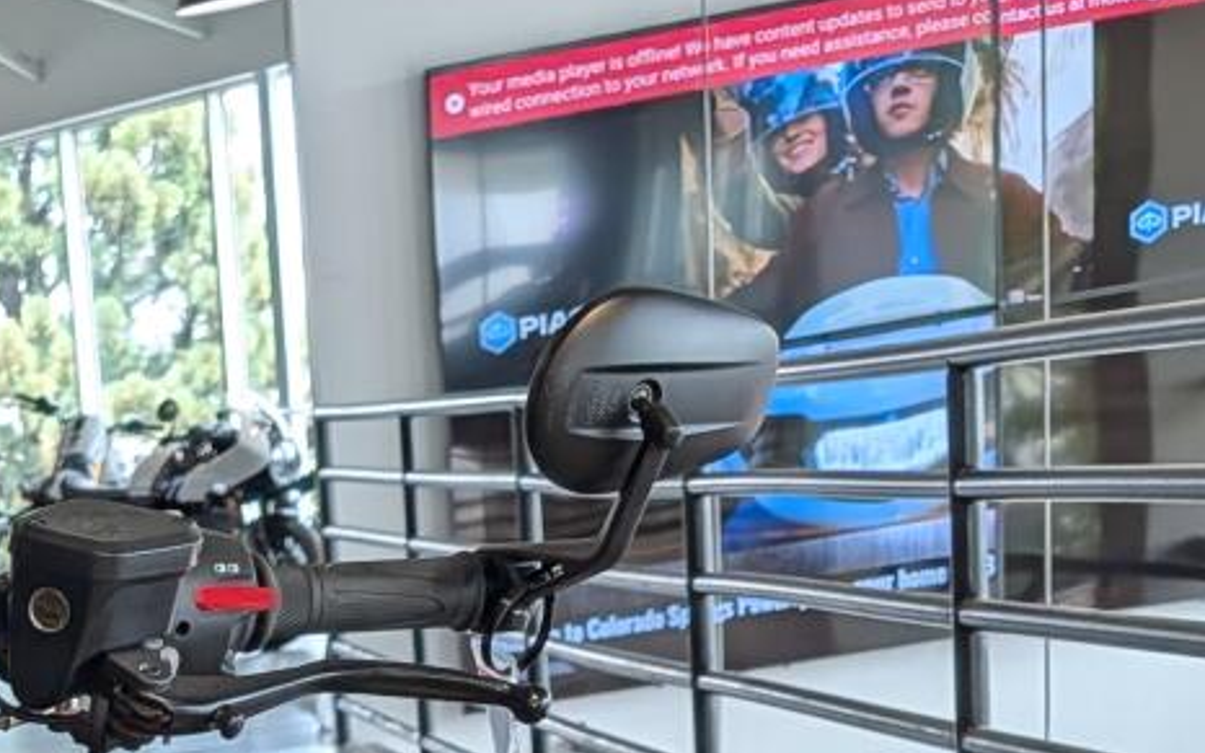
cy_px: 1907
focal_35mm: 109
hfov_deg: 17.1
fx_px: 3579
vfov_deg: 10.2
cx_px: -641
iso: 63
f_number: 1.68
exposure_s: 1/120
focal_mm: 6.9
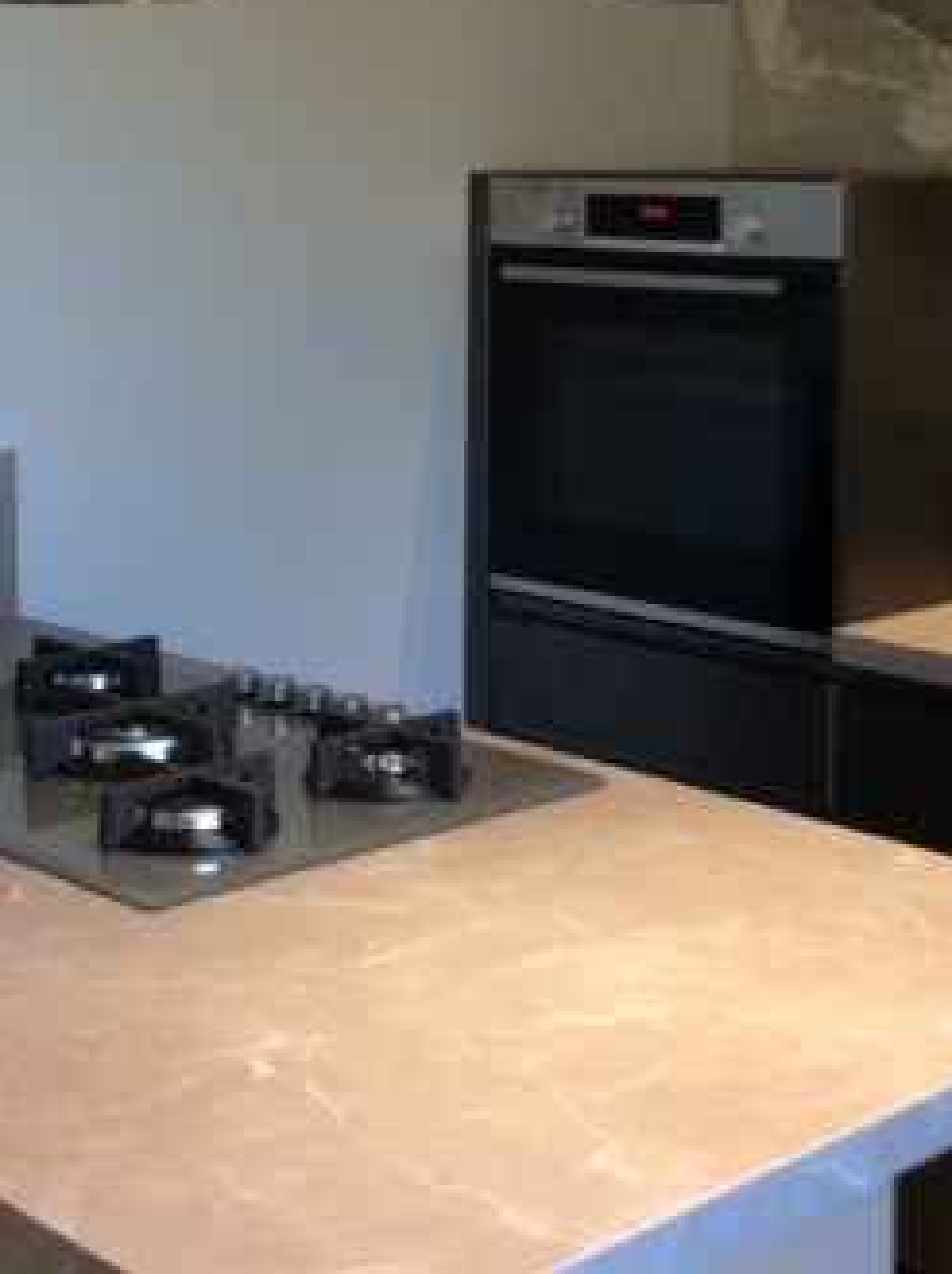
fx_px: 2388
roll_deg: +0.6
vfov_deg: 29.3
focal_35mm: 65
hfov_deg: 22.5
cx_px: 344
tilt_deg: -5.1
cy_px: 281
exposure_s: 1/24
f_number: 2.4
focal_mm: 3.3
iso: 32
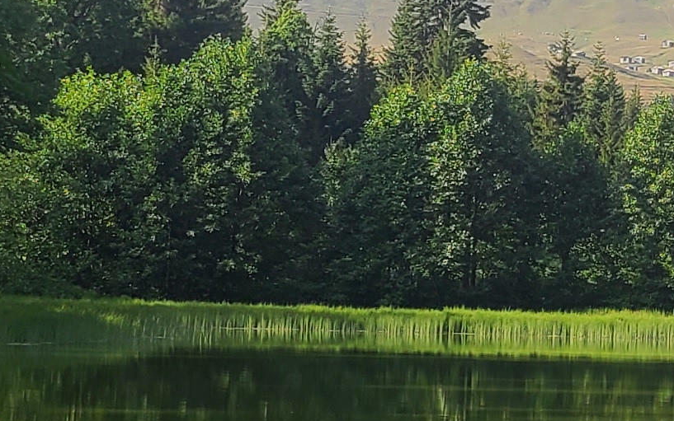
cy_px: 167
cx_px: 1002
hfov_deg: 14.4
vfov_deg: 9.6
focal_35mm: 136
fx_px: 2499
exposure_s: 1/1354
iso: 40
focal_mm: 5.4
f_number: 1.8
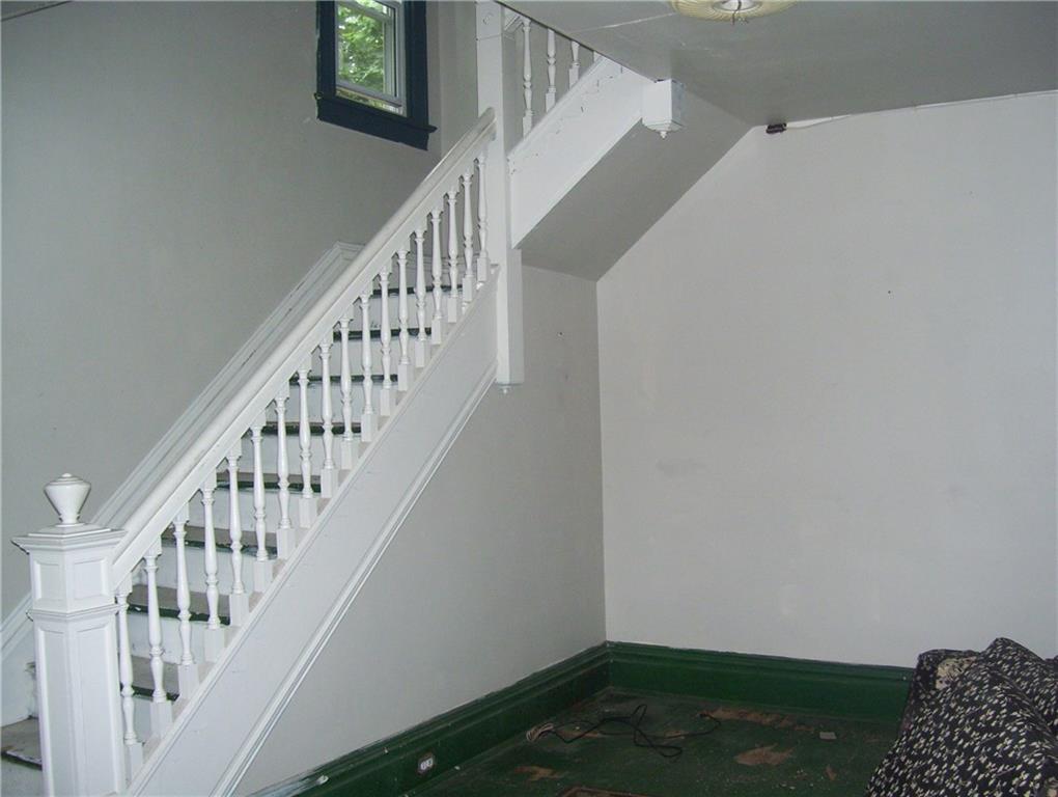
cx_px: 529
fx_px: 1102
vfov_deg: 39.7
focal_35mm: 36
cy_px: 398
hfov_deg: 51.3
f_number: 2.7
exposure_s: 1/60
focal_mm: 6
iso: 200
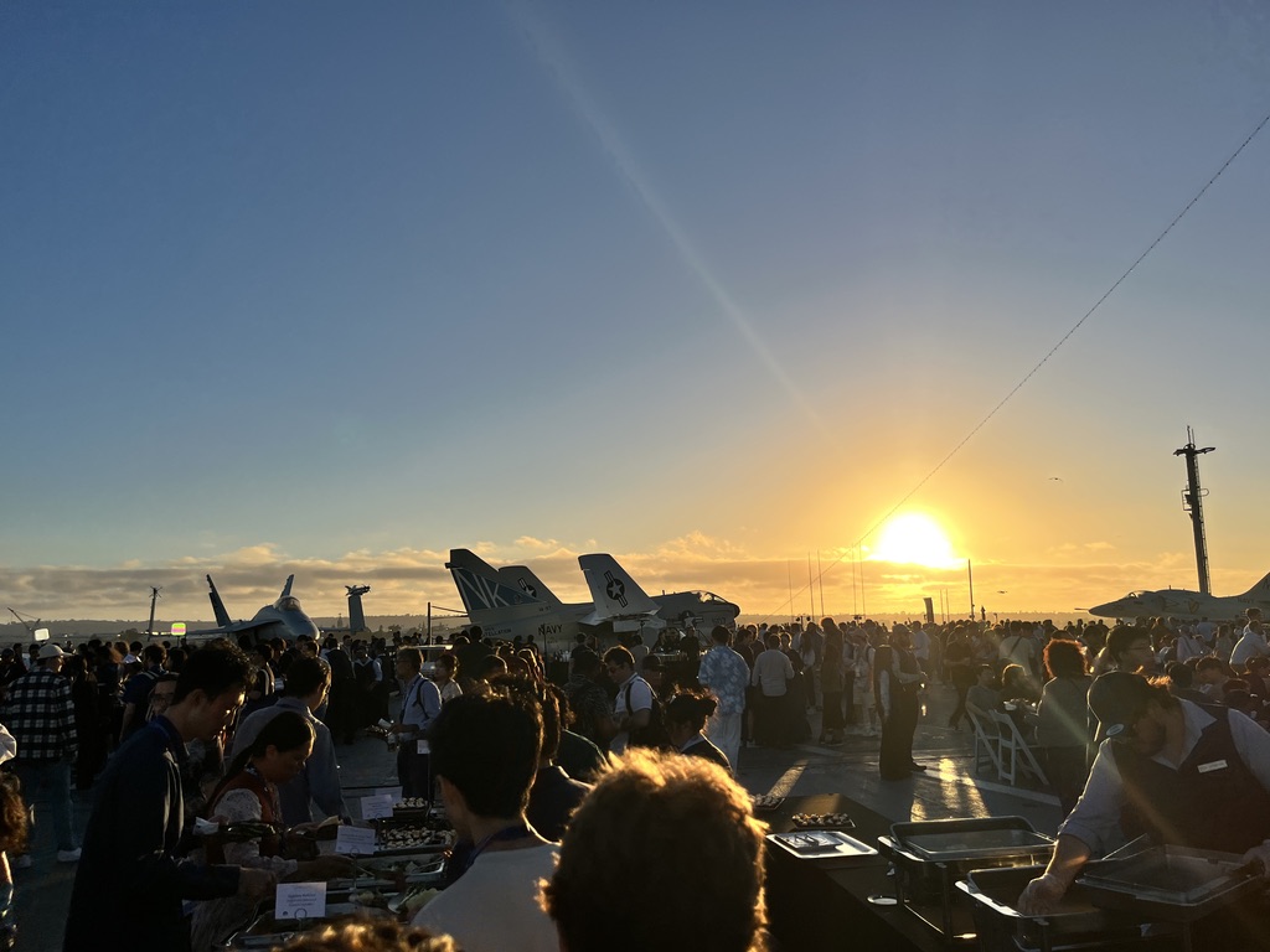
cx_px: 635
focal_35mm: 26
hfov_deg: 67.3
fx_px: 954
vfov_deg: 53.1
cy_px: 476
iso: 50
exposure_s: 1/5848
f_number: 1.6
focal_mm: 5.1
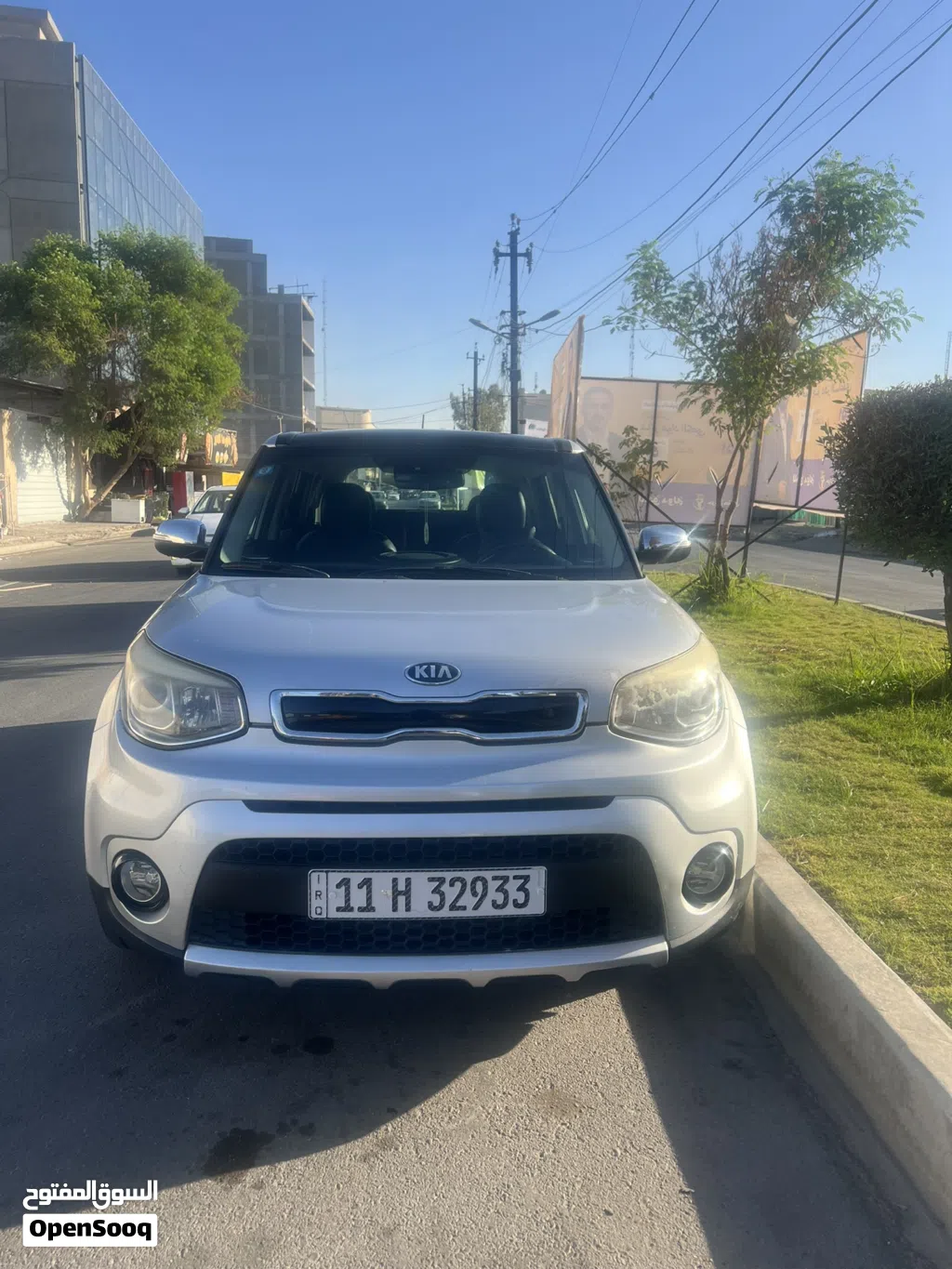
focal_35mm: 26
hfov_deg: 53.1
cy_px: 634
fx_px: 953
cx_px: 476
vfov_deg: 67.3
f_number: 1.5
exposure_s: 1/1669
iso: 50
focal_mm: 5.7
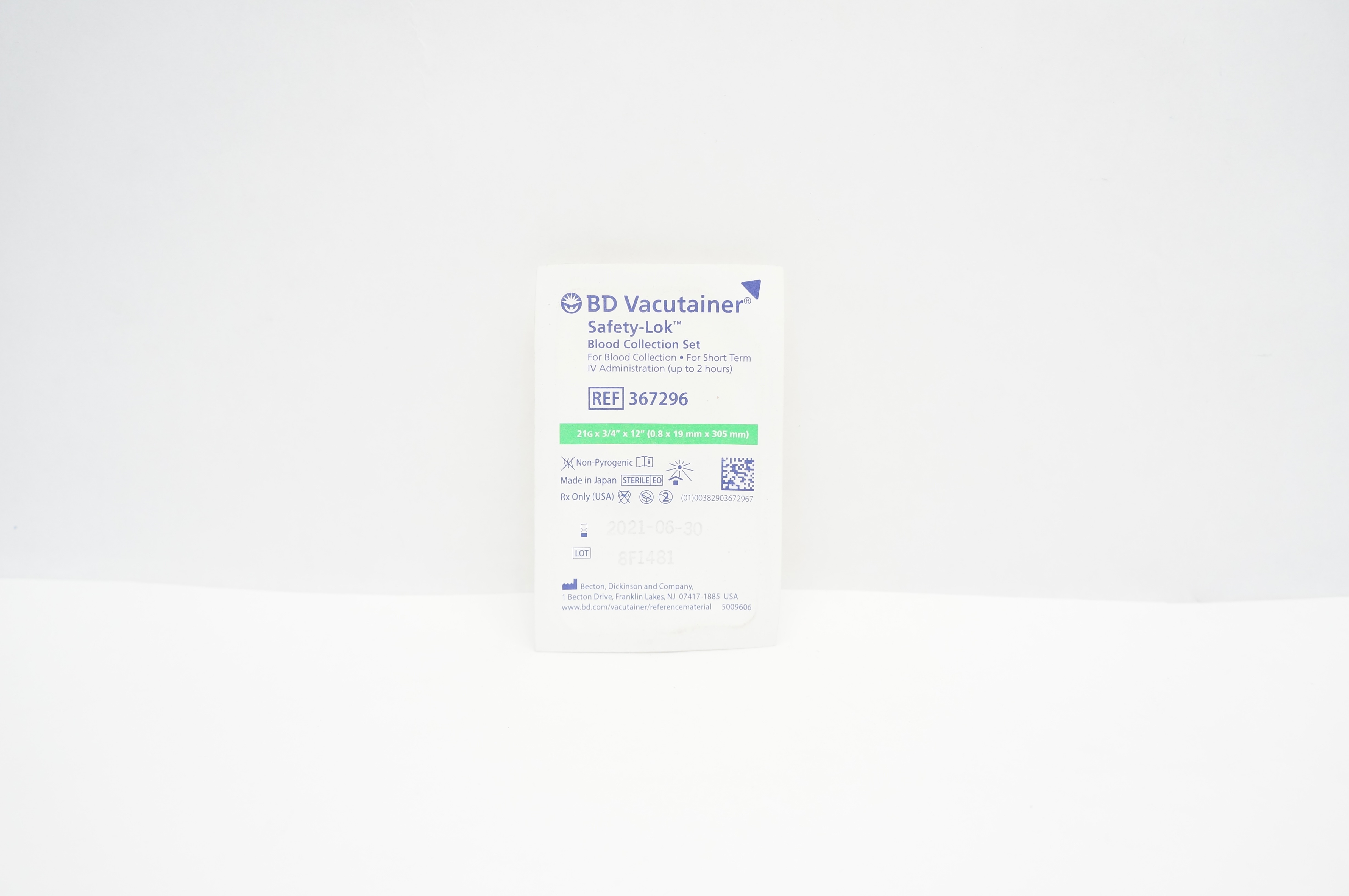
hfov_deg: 67.4
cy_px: 448
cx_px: 674
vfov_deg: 47.8
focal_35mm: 27
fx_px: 1011
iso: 800
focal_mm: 18
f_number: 4.5
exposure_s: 1/100
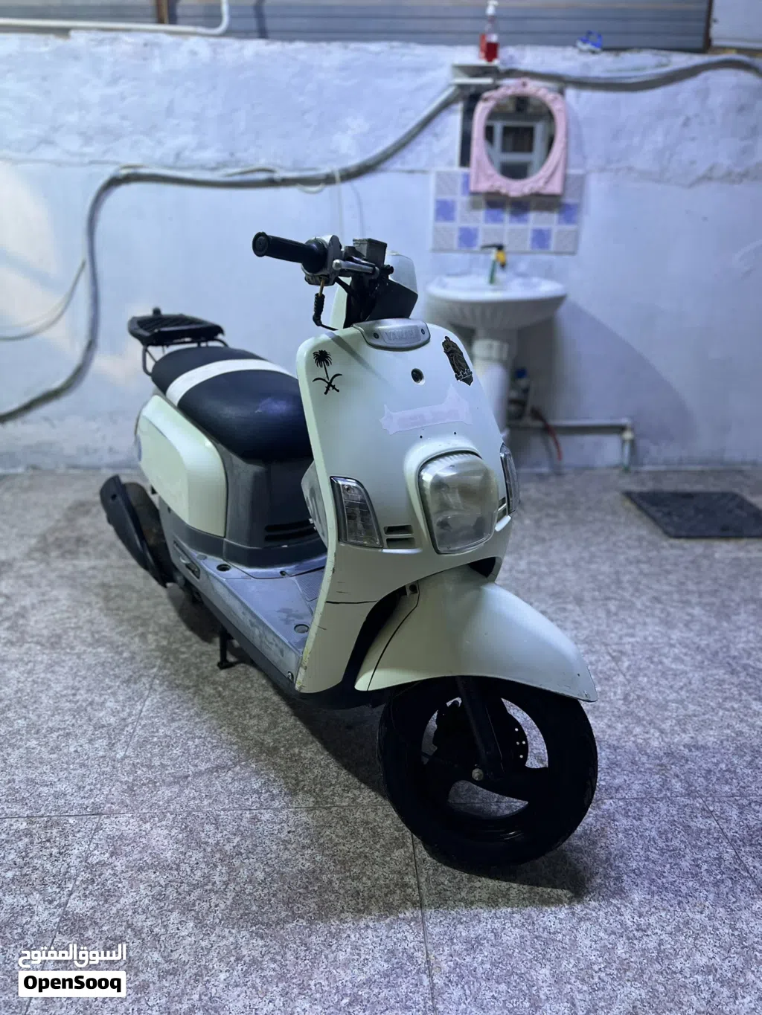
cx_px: 381
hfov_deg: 53.1
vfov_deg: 67.3
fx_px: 763
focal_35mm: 26
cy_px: 508
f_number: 1.5
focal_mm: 5.7
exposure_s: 1/51
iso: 250
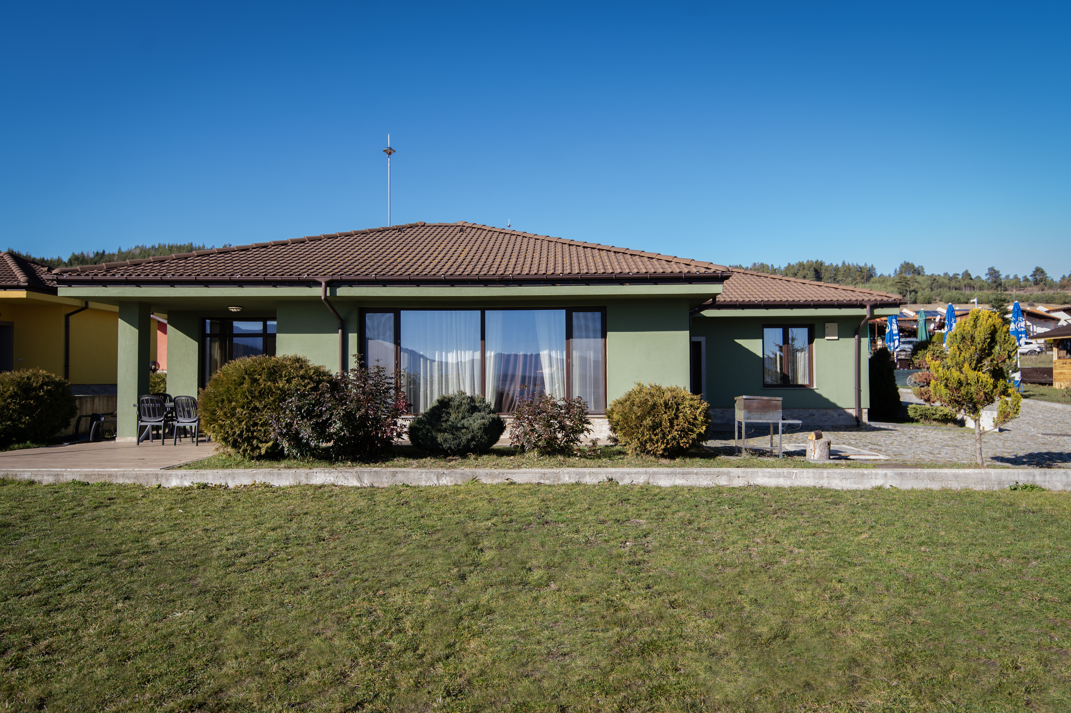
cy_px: 356
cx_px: 536
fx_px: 654
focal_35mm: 22
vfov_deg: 57.2
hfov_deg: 78.6
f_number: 4
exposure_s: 1/250
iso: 100
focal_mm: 22
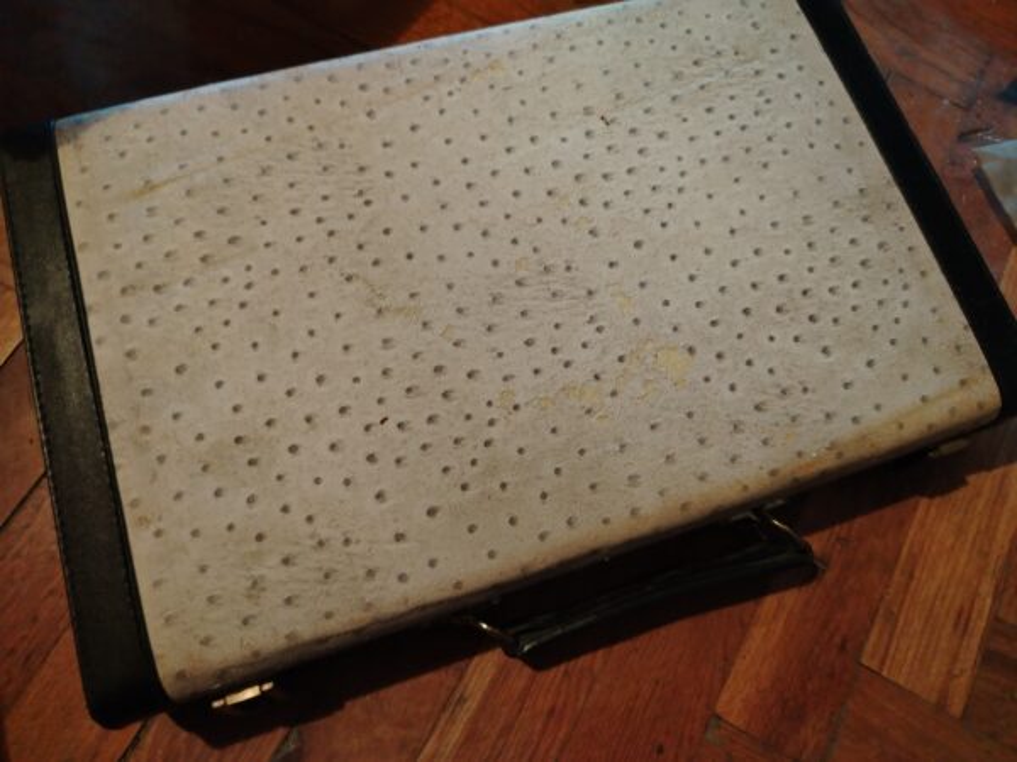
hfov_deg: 71.6
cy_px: 381
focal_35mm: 24
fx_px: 705
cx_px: 508
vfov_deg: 56.8
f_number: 1.75
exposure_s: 1/25
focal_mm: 5.25
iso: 2569
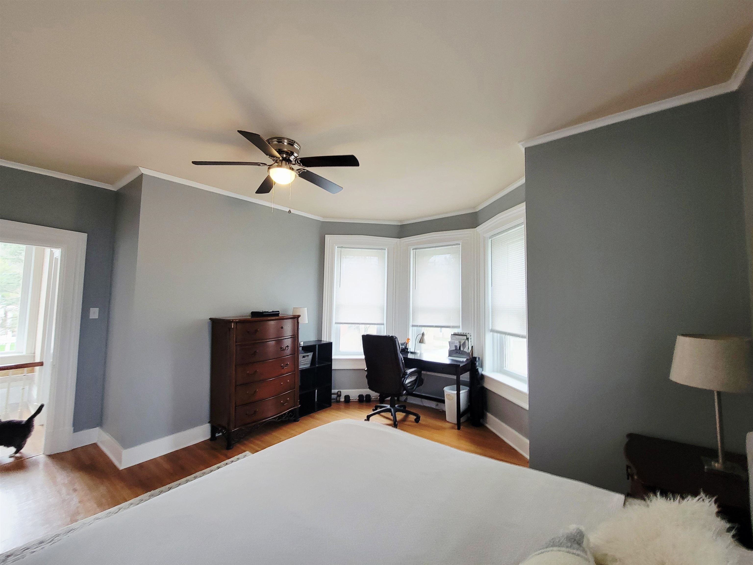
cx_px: 376
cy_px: 282
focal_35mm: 13
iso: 160
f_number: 2.2
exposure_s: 1/60.2
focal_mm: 2.2
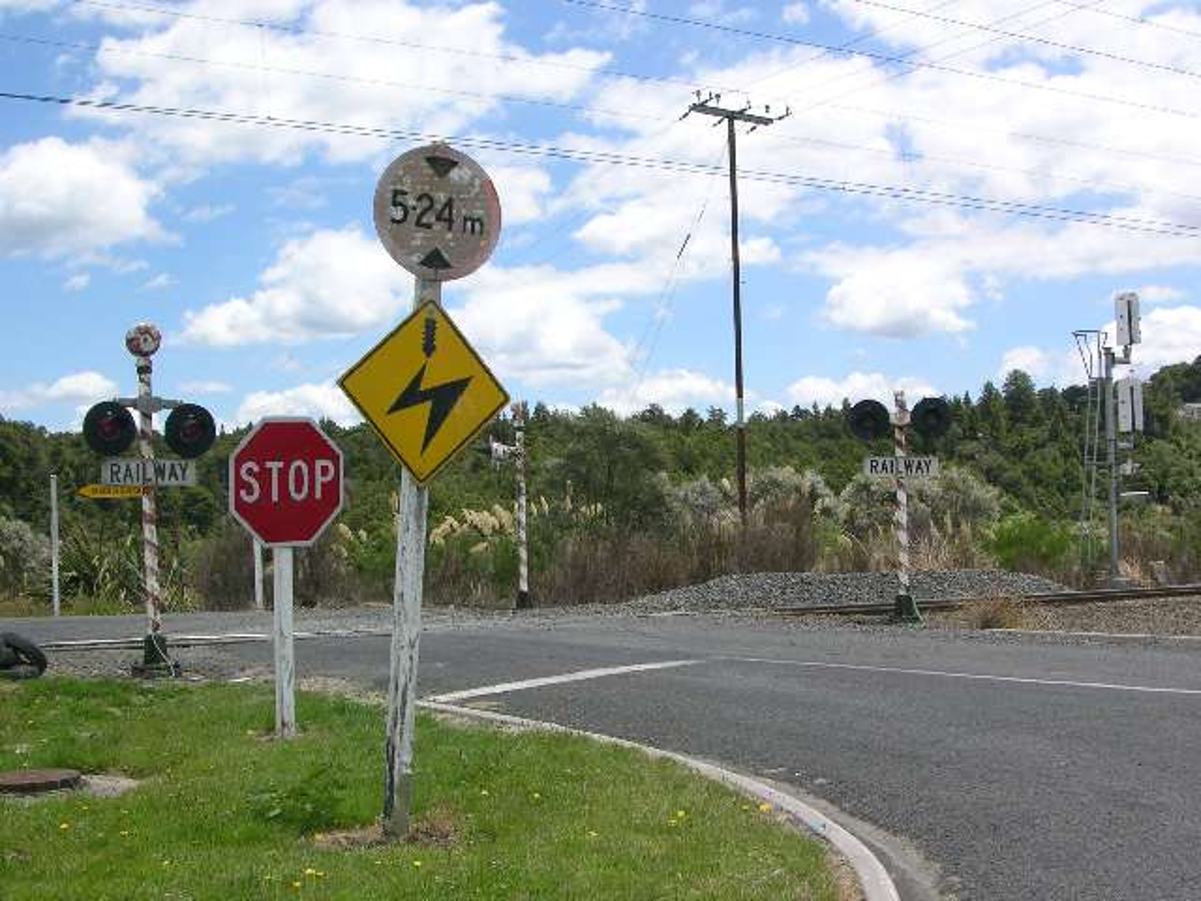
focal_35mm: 35
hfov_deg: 52.6
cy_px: 450
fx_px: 1214
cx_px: 600
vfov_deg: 40.7
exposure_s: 1/188
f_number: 7.1
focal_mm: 8.9
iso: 50
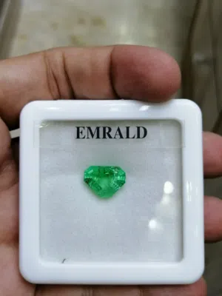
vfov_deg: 56.8
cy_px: 148
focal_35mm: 32
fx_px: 274
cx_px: 111
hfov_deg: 44.2
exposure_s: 1/100
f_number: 1.8
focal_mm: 3.95
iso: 80
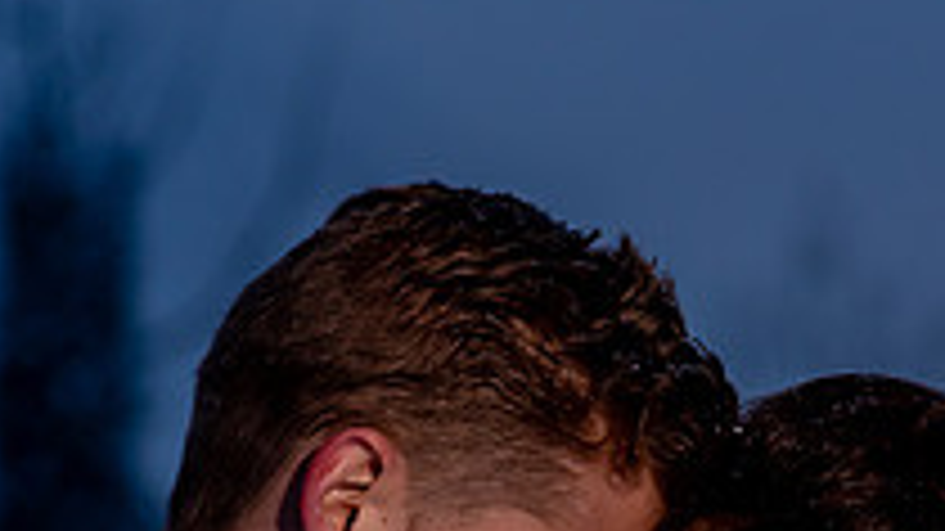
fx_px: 8718
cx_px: 648
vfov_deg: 3.5
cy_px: 767
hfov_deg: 6.2
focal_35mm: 348
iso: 400
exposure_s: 1/250
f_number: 4.5
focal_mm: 120
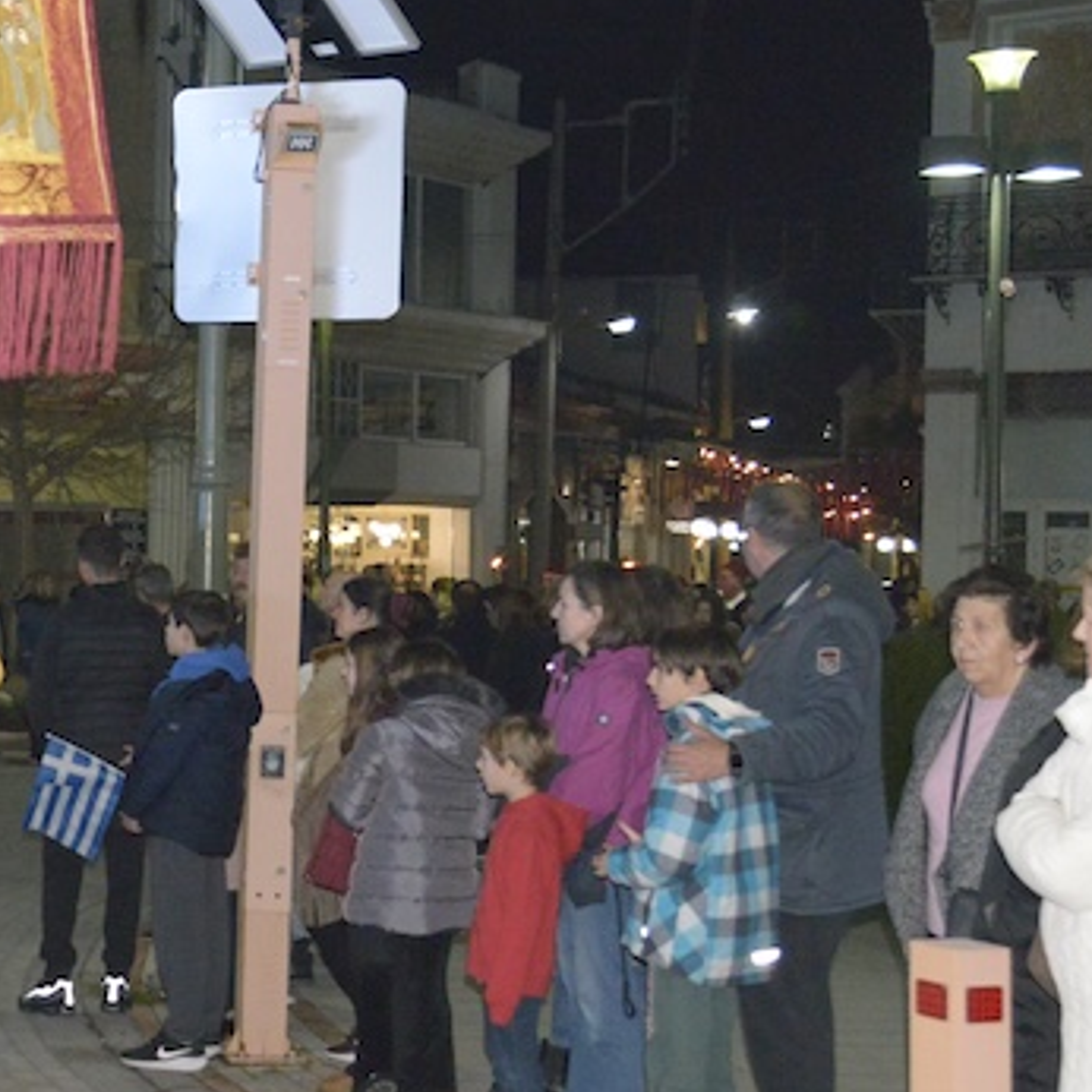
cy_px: 484
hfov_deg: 22.4
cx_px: -101
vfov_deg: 23.7
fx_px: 2605
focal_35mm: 73
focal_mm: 35
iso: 10000
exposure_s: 1/200
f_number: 4
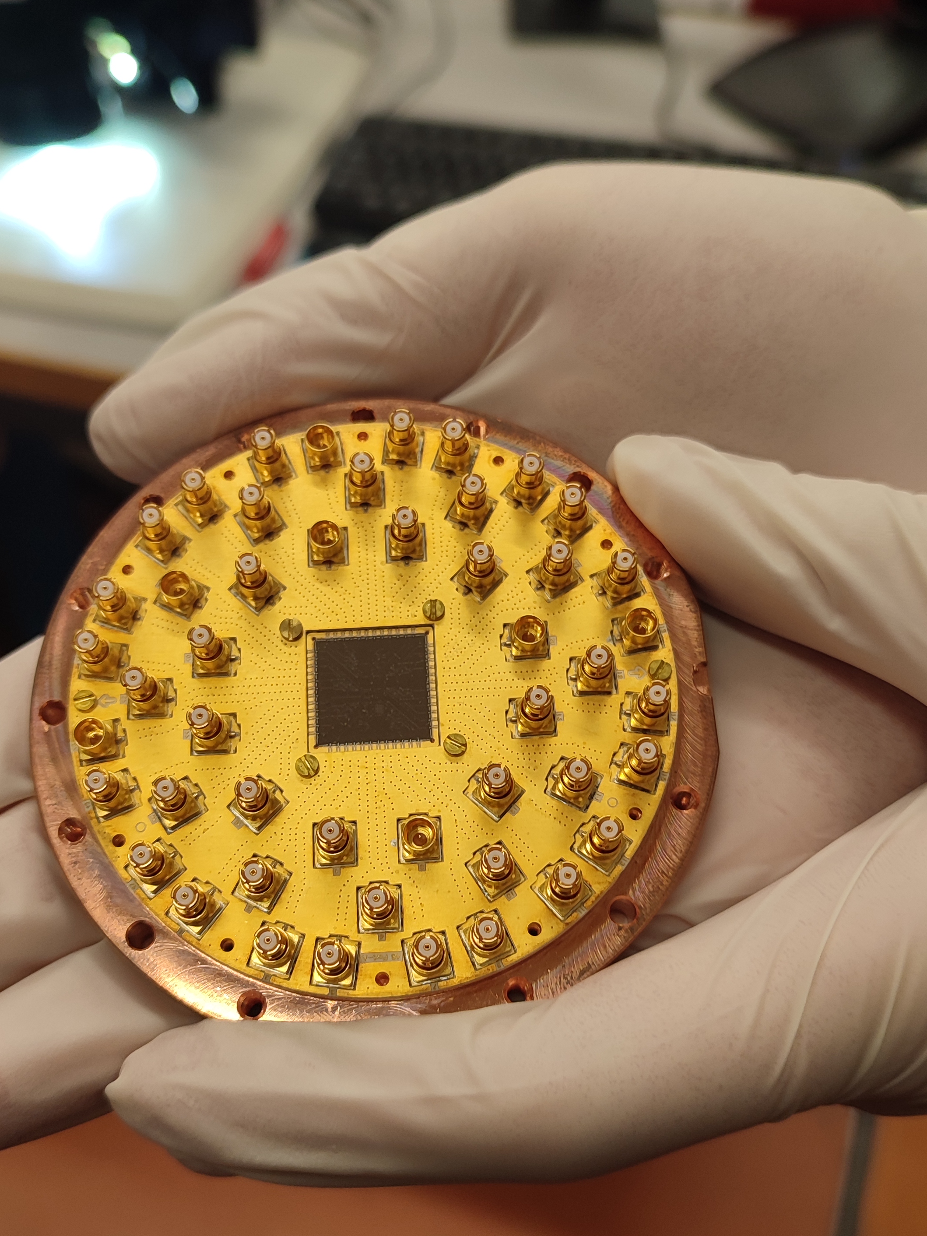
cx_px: 423
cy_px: 674
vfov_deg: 53.9
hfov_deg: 41.8
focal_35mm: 34
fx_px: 1214
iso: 178
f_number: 1.89
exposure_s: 1/33
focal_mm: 5.89
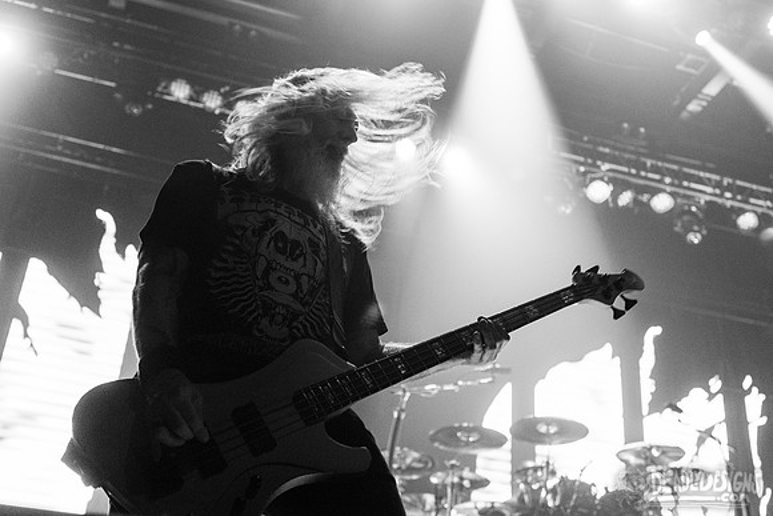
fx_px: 1044
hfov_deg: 40.6
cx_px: 414
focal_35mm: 49
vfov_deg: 27.7
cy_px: 237
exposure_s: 1/125
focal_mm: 45
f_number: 3.5
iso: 3200
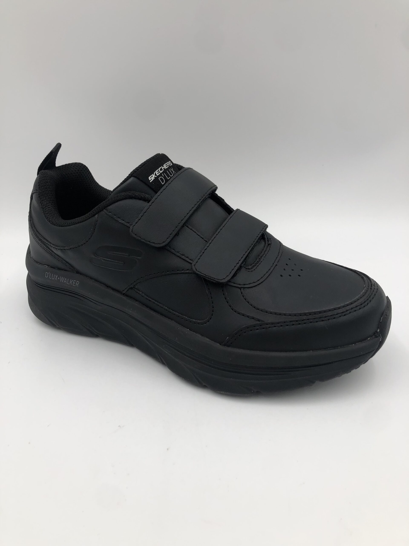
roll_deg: +1.2
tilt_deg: -28.5
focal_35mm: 28
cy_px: 273
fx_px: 441
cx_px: 204
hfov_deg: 49.7
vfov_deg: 63.4
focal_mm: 4
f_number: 1.8
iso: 20
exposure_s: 1/259
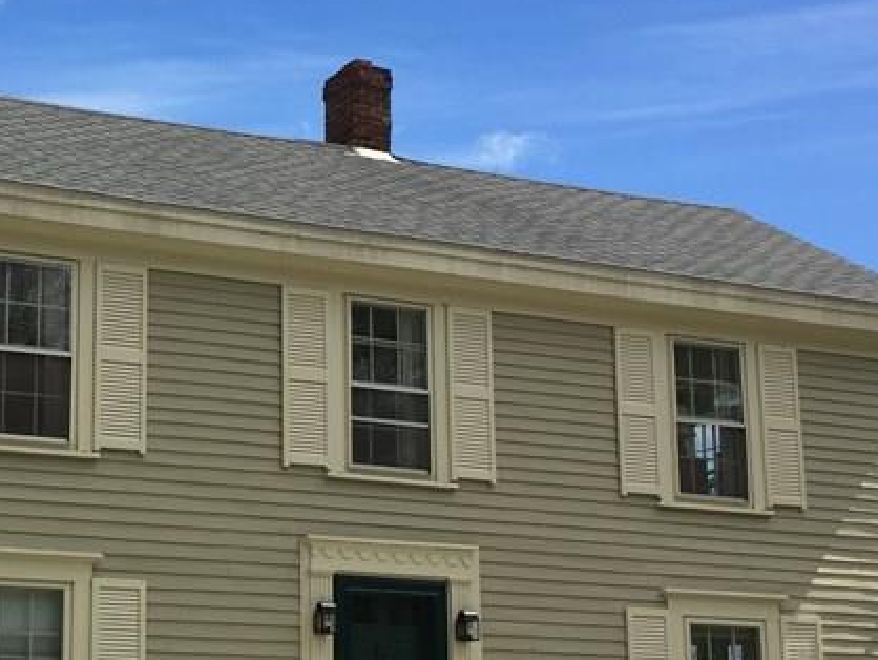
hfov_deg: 26.7
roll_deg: -2.1
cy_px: 391
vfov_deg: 20.7
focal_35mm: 71
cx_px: 126
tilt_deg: +12.1
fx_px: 1802
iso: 32
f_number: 2.2
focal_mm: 4.15
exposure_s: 1/2083
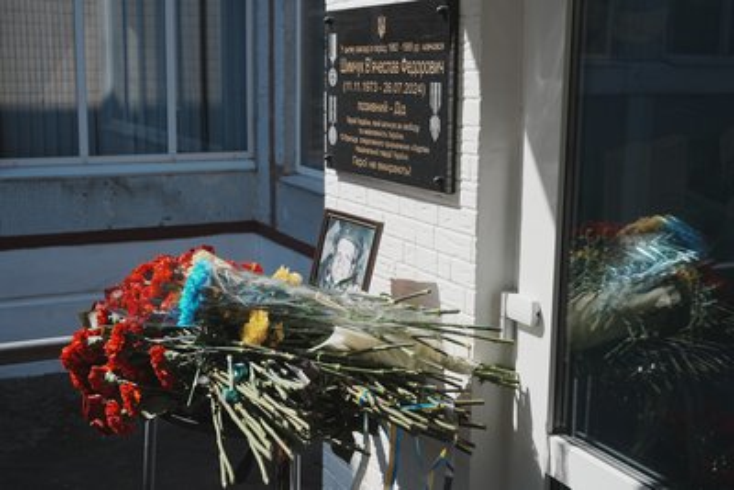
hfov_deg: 43.6
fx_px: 918
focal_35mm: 45
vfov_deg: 29.9
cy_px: 245
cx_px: 367
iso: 100
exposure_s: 1/667
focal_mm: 45
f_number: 7.1
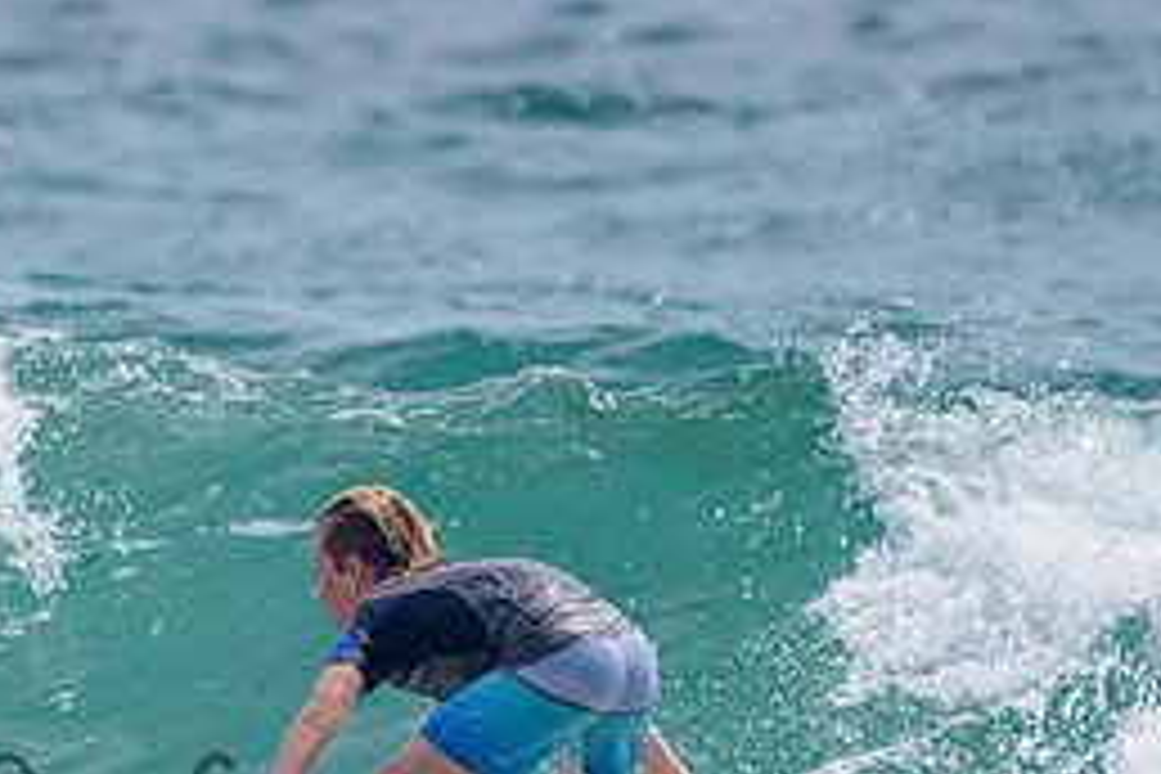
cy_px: 601
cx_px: 234
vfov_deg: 1.0
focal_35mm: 1375
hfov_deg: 1.5
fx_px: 44340
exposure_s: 1/2000
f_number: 5.6
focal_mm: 500
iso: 110
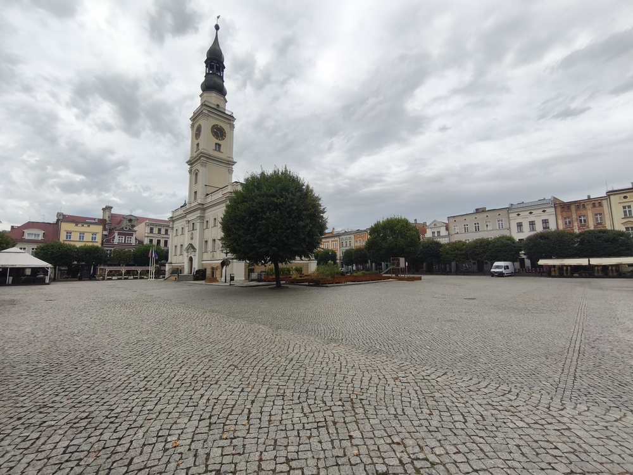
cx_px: 316
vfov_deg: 81.7
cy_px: 238
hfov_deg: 98.2
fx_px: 274
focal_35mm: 15
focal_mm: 1.91
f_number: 2.2
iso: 50
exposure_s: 1/661
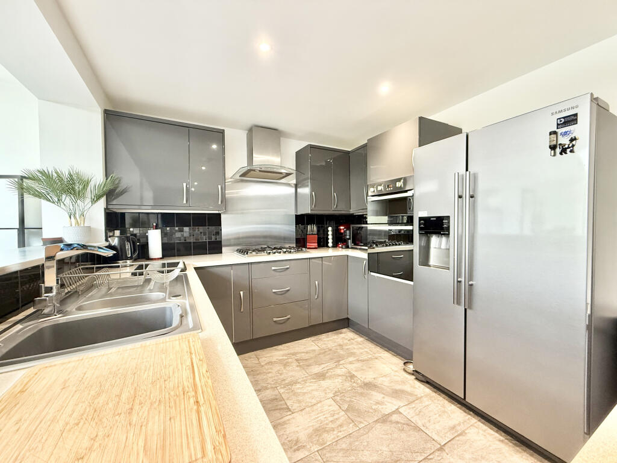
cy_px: 232
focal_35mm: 14
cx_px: 308
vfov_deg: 85.7
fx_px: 250
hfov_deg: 102.1
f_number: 2.2
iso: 320
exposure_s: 1/63
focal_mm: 2.22
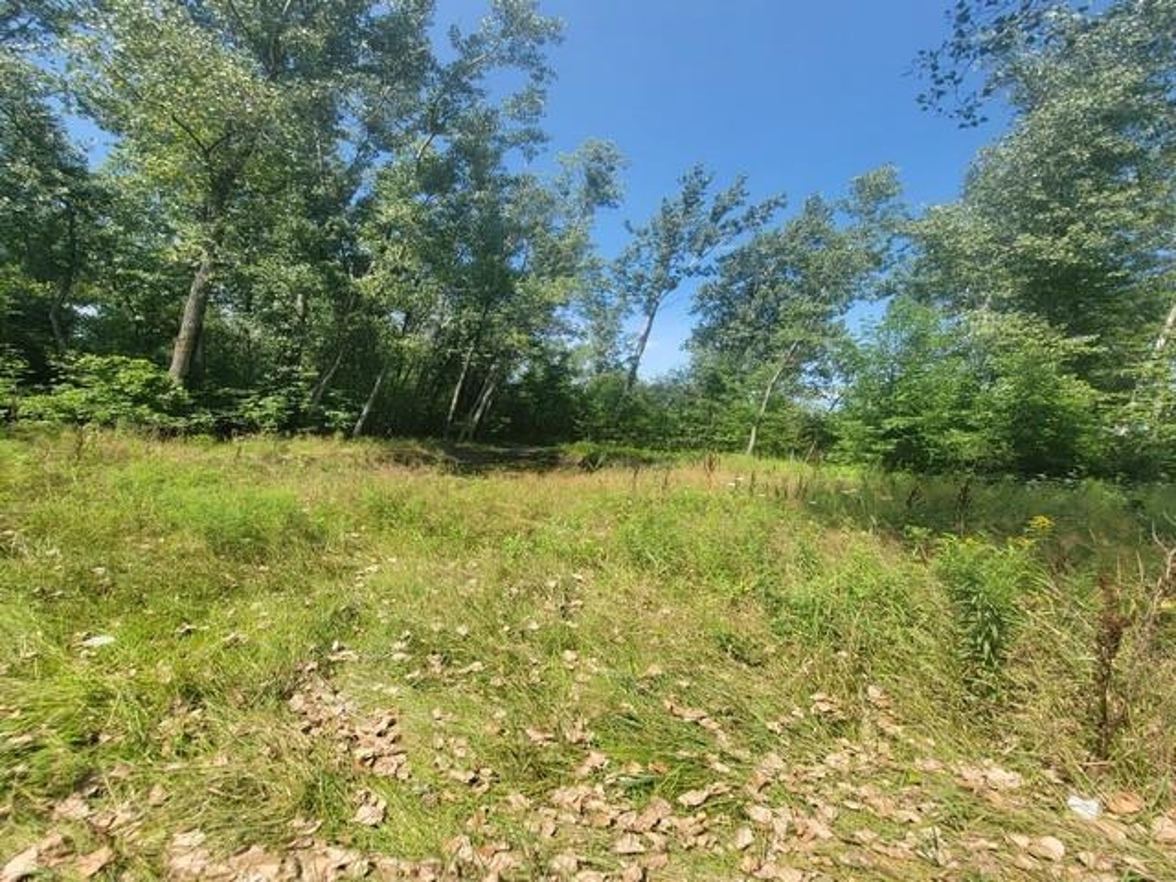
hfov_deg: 106.2
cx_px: 588
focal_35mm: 13
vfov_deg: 89.9
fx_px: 442
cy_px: 441
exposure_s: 1/897
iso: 50
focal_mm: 2.2
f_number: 2.2
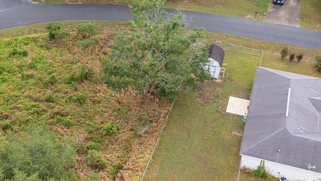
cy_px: 95
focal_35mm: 60
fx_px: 511
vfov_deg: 20.1
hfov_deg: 33.8
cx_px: 61
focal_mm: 8.38
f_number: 2.8
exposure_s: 1/200
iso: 100
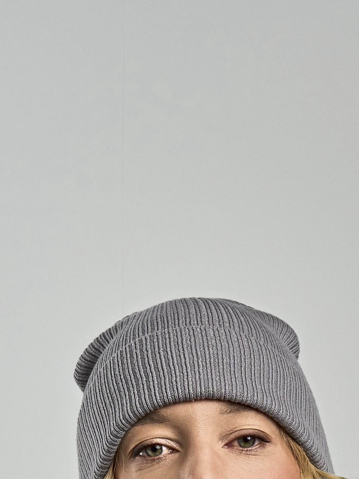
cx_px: 442
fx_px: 3346
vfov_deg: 8.0
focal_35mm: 242
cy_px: 771
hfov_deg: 6.1
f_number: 9
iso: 320
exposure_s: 1/160
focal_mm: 50
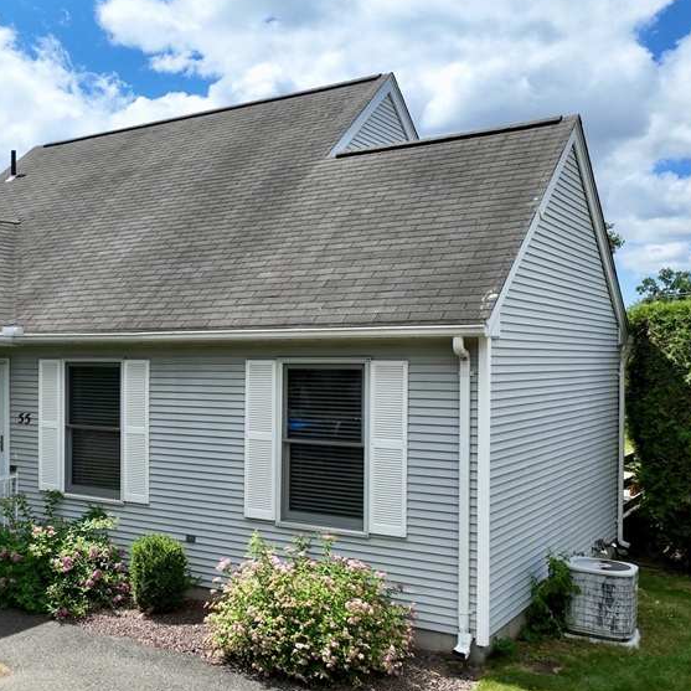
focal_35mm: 39
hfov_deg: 41.3
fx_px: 881
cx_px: 153
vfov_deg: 42.8
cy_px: 378
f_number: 2.8
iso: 220
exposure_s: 1/3200
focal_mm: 12.29
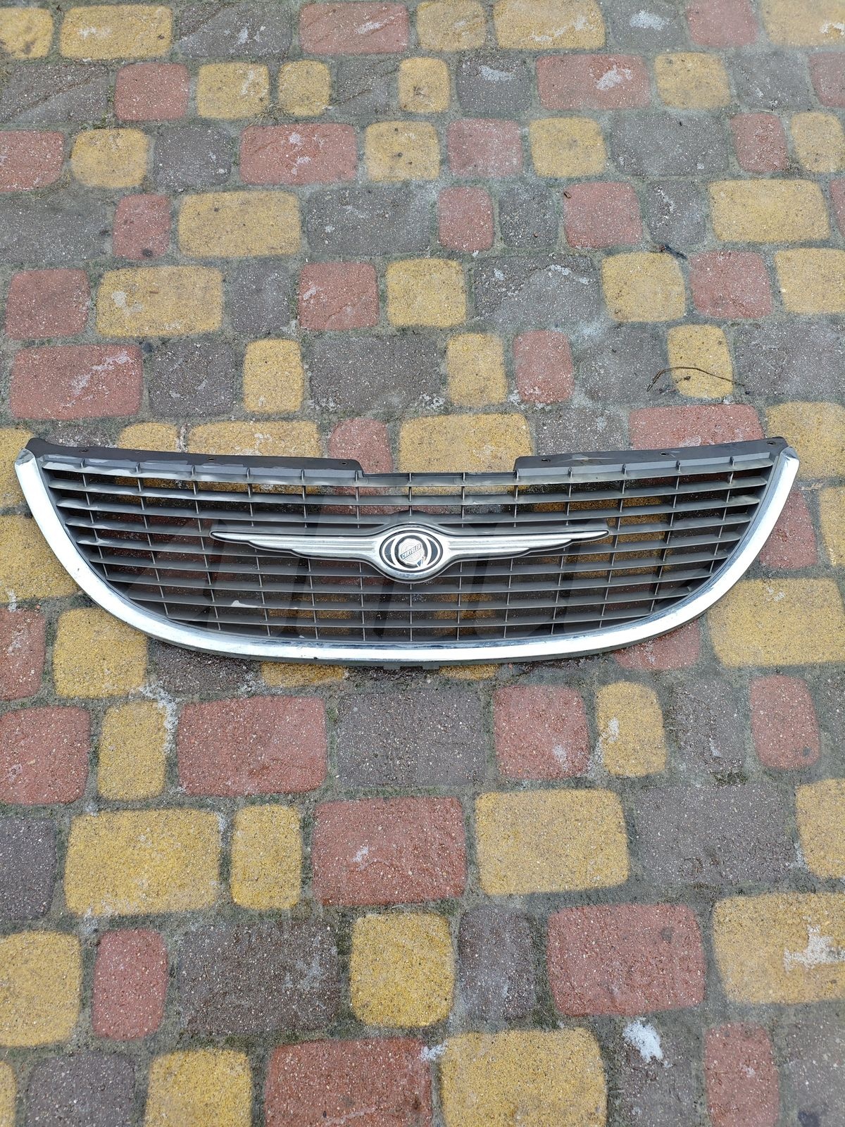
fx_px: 846
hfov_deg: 53.1
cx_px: 422
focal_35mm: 26
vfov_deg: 67.3
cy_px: 564
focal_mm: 4.94
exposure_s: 1/100
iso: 64
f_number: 1.59
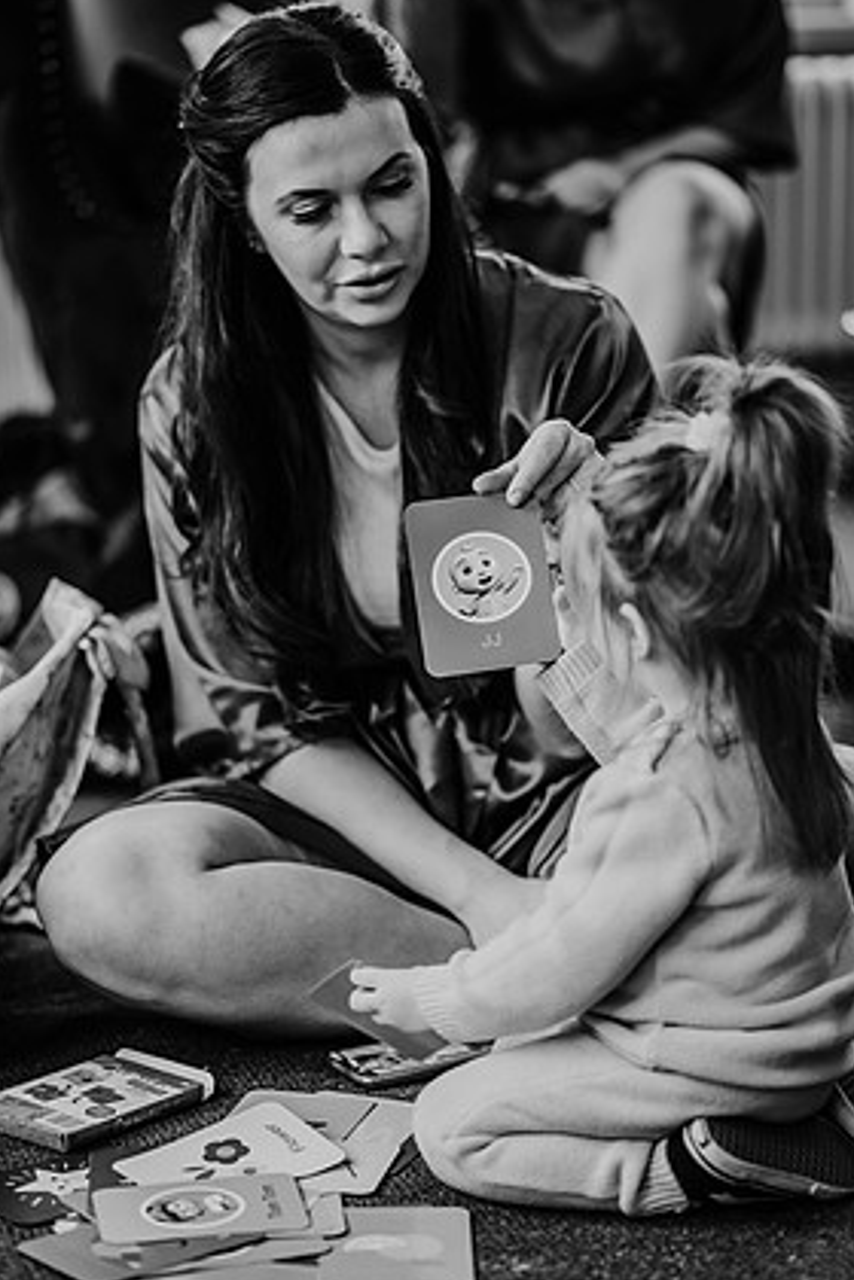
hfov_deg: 15.0
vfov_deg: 22.4
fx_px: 3238
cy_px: 616
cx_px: 413
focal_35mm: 91
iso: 500
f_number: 1.8
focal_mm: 85
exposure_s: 1/160
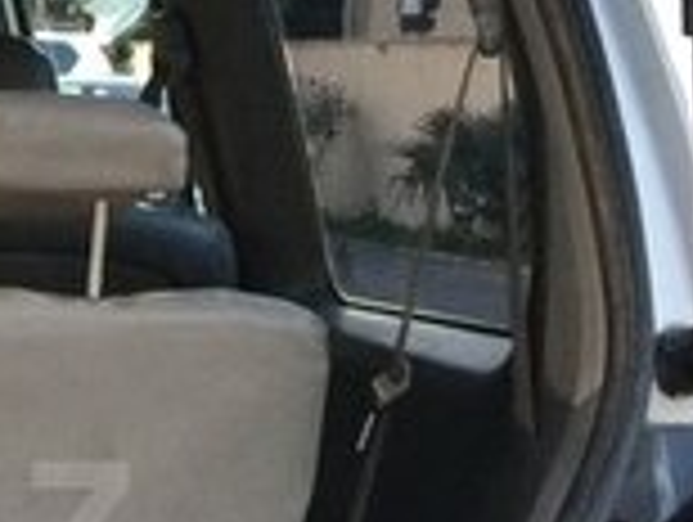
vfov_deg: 11.9
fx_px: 2486
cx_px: -328
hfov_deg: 14.8
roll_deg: +0.0
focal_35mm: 124
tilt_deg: -10.1
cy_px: 529
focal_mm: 4.15
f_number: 2.2
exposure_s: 1/33
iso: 64
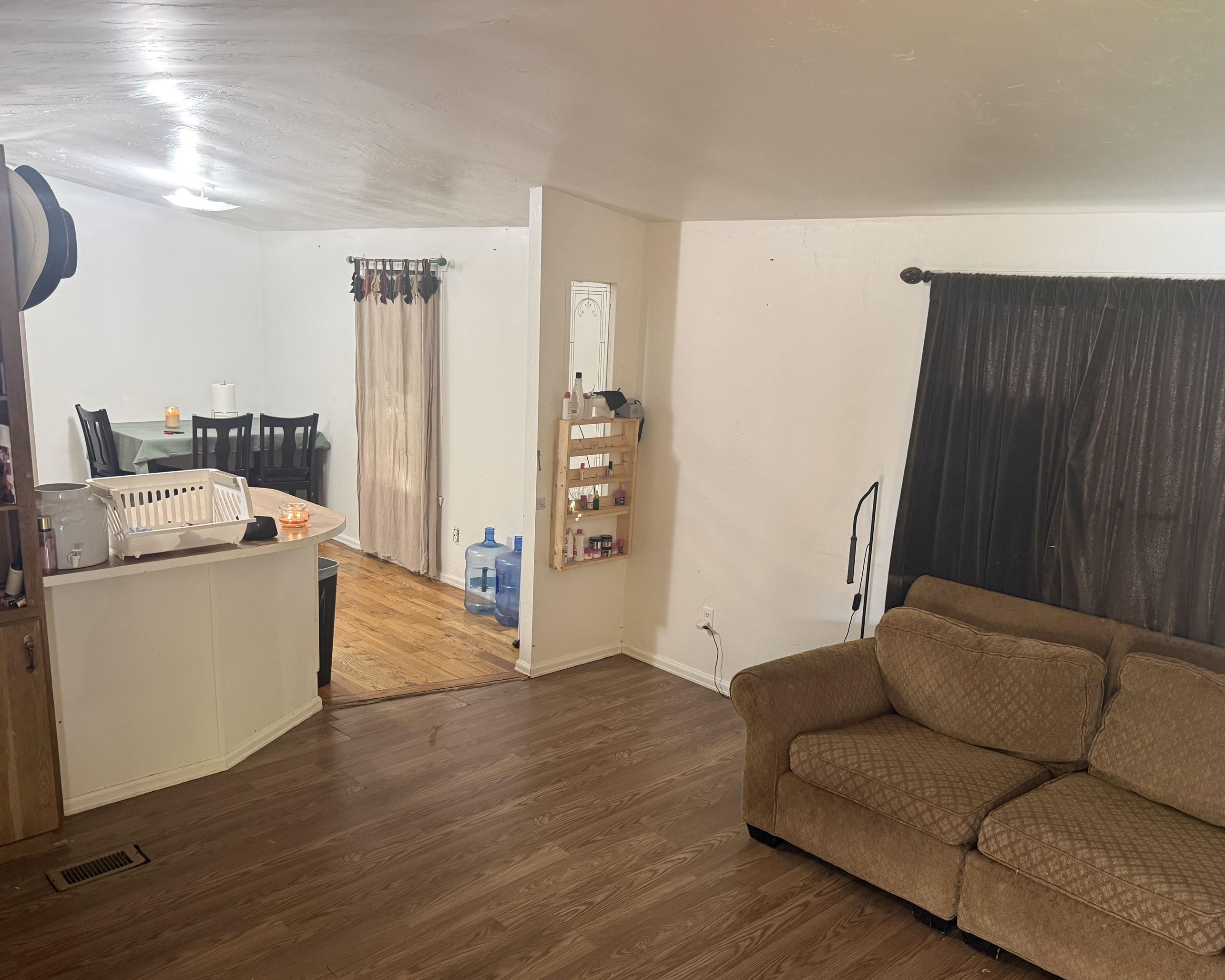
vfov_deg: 51.5
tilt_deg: -14.0
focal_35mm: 28
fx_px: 1015
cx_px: 599
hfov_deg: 62.2
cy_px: 537
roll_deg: -2.6
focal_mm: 6.76
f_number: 1.78
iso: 400
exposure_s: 1/60
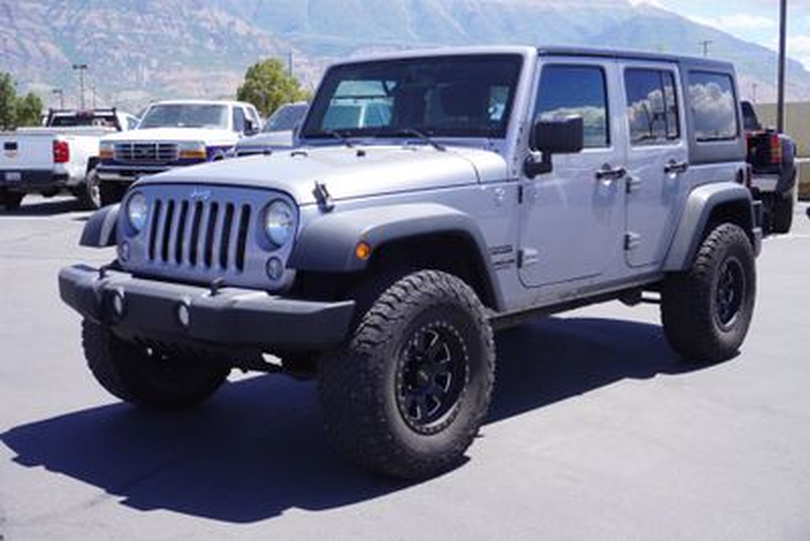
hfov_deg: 43.6
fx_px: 1013
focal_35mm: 45
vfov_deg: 29.9
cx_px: 405
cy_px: 270
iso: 100
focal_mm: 30
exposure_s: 1/100
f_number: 9
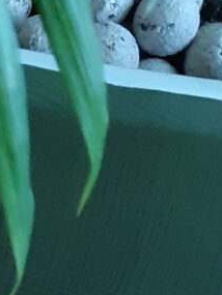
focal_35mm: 187
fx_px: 1598
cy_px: 799
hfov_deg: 7.5
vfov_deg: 9.1
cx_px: -263
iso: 250
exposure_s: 1/40
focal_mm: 3.93
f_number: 1.7
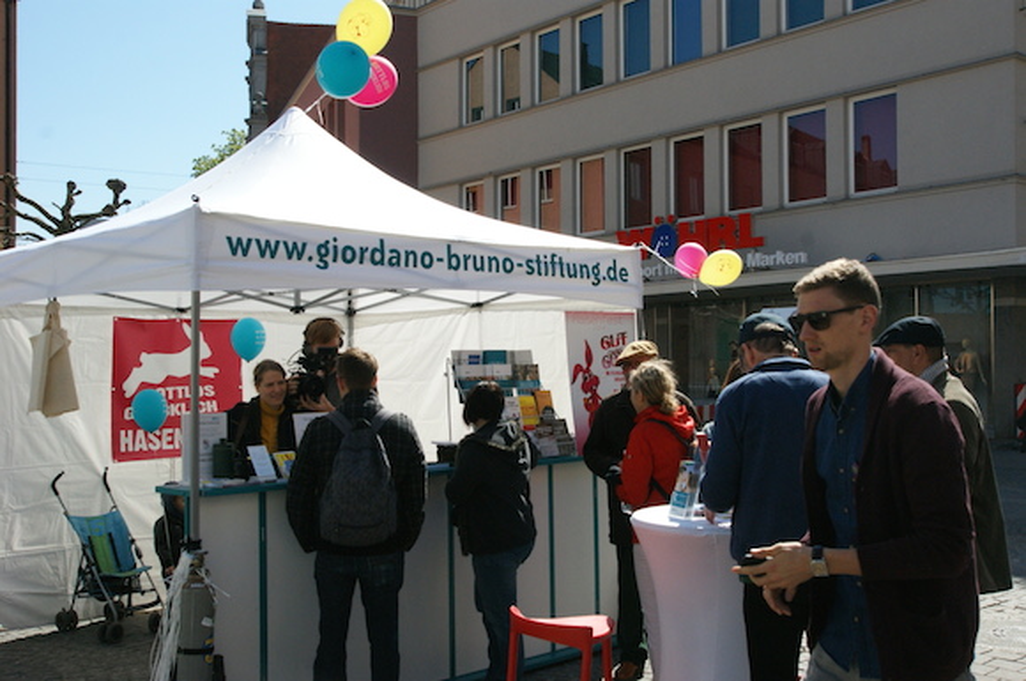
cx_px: 513
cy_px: 340
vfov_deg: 34.1
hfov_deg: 49.6
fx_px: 1110
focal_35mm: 39
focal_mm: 26
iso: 400
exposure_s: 1/500
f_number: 11
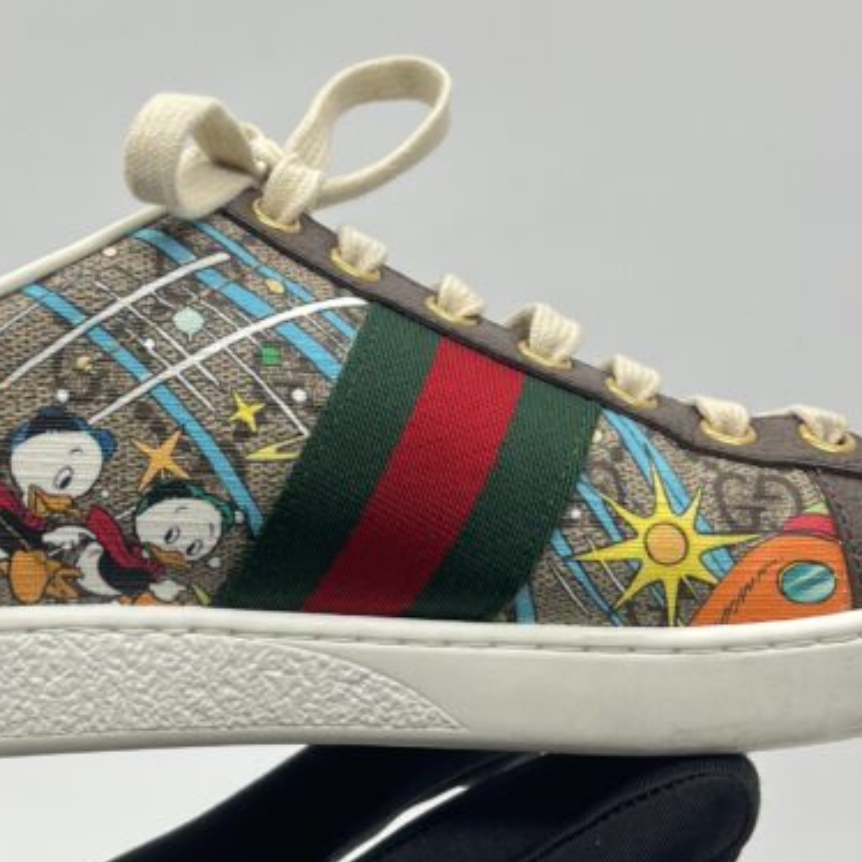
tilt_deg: -14.2
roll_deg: +0.1
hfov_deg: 27.2
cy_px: 445
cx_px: 304
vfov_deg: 27.3
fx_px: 1775
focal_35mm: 63
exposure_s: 1/112
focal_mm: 5.7
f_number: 1.5
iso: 32
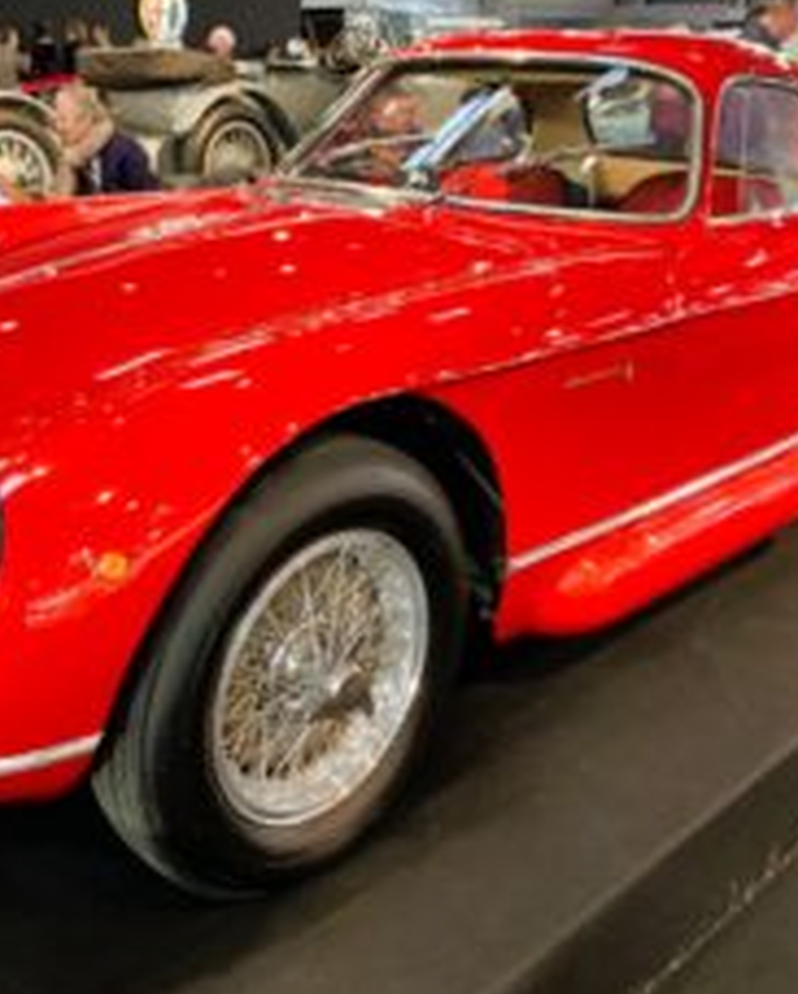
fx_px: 1179
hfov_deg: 36.9
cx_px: 249
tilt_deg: -15.1
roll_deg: -0.8
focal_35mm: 40
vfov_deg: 45.6
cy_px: 419
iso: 400
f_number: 1.8
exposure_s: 1/25
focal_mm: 4.25
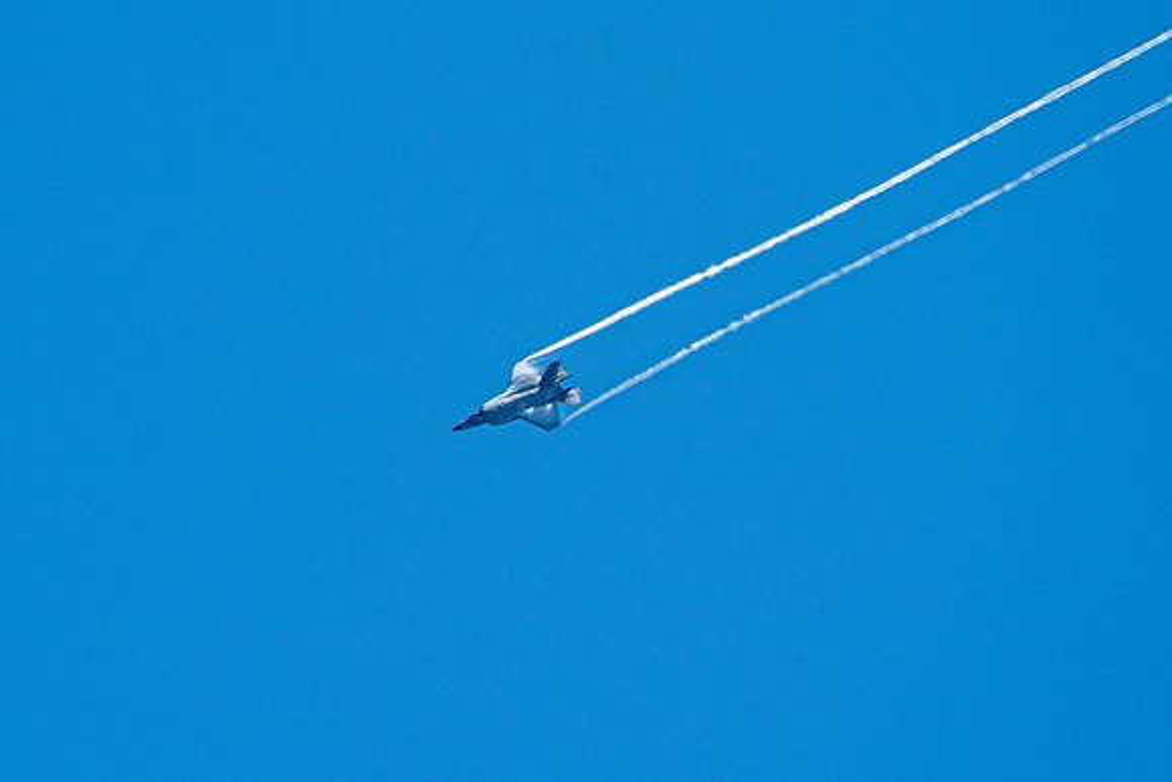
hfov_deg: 2.6
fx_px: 25566
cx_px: 397
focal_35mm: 785
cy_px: 282
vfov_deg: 1.8
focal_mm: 400
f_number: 10
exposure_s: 1/1250
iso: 640
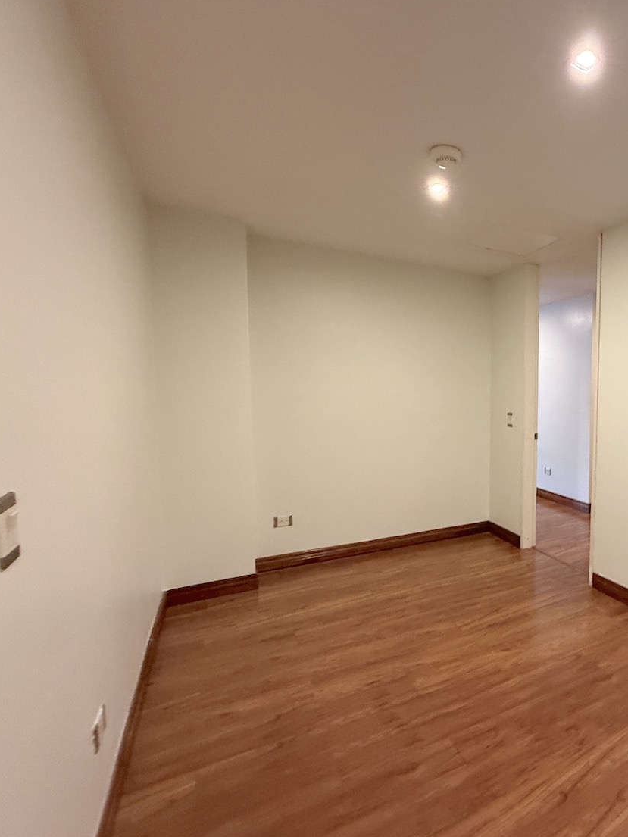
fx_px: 460
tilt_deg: -1.7
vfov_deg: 84.7
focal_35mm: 19
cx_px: 510
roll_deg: -2.4
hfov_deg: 62.4
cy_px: 422
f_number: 2.2
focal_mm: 2.22
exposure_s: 1/60
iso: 500
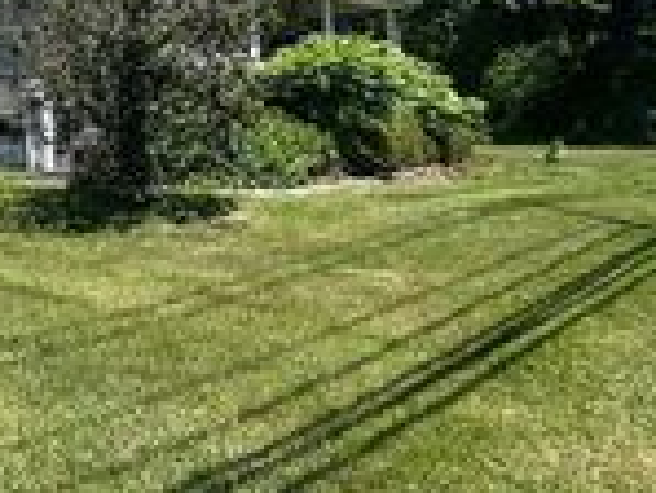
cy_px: 55
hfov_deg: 30.1
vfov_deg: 29.7
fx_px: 891
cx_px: -238
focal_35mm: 47
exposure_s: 1/1416
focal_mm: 2.22
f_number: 2.2
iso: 50
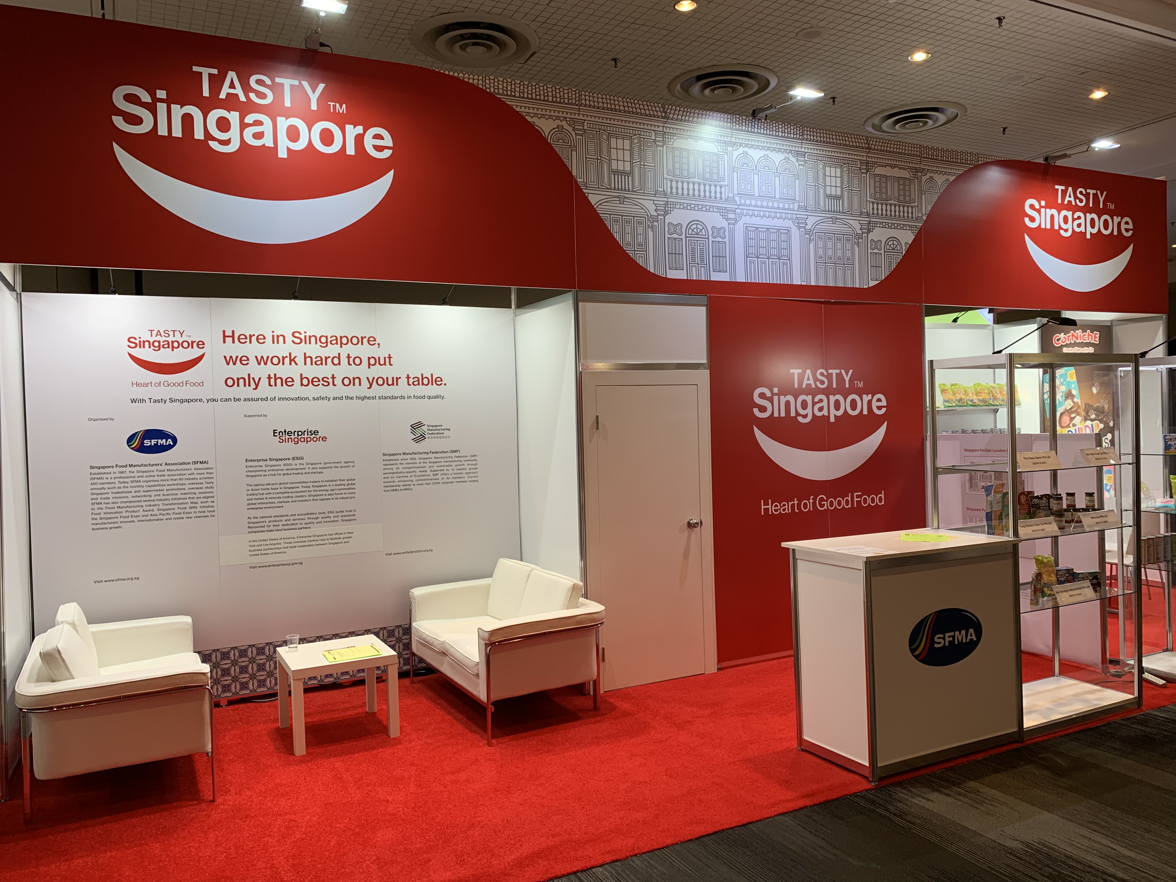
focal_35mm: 26
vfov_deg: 53.1
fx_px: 883
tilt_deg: -0.2
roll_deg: +0.5
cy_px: 441
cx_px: 588
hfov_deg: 67.3
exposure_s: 1/120
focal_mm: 4.25
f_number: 1.8
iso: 80
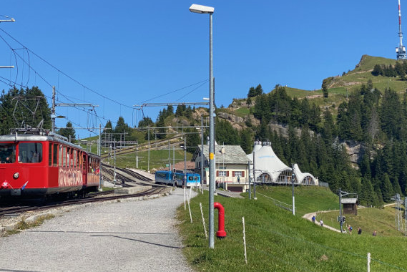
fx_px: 860
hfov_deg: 26.6
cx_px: 223
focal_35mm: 76
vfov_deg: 17.9
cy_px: 97
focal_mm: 6
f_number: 2
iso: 20
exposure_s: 1/1497
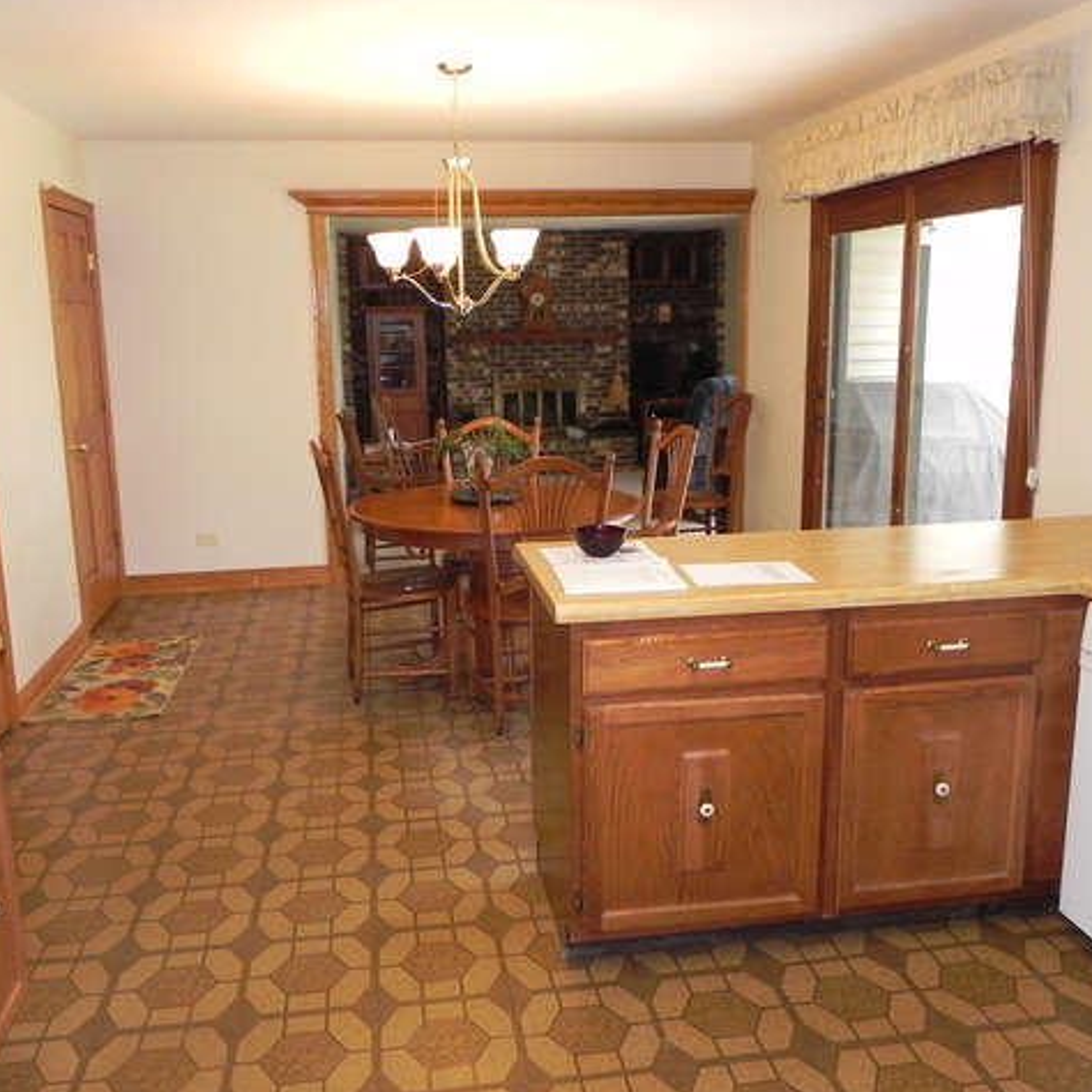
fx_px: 1106
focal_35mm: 31
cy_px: 546
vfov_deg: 52.5
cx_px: 528
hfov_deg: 52.5
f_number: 2.8
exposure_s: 1/30.2
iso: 160
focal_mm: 4.6
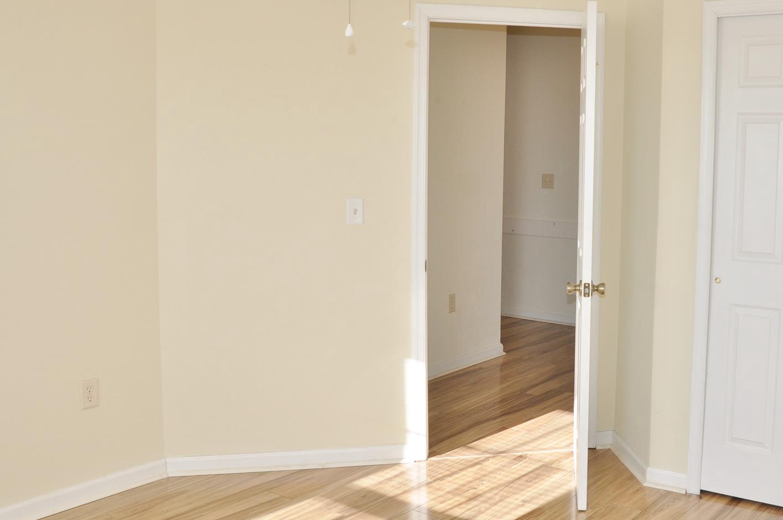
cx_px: 548
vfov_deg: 34.1
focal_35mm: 39
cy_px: 226
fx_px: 847
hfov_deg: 48.4
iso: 200
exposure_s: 1/60
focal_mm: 18
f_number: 8
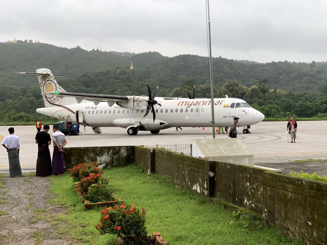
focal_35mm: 52
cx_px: 164
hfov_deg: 36.8
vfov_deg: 28.0
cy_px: 122
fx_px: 491
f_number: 2.4
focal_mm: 6
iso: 50
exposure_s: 1/122
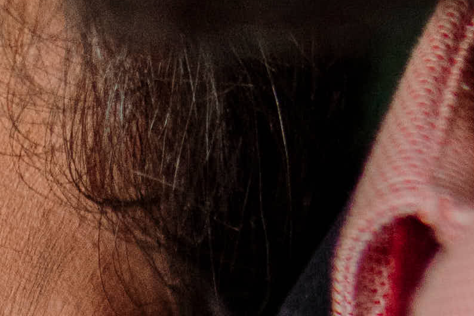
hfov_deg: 6.6
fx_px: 4067
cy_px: 1358
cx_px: -287
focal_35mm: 309
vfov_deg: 4.1
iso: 640
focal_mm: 35
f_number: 1.4
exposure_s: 1/400
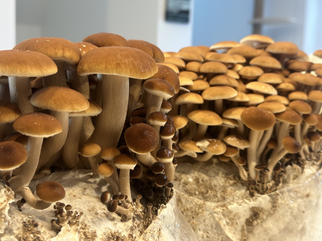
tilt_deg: -5.9
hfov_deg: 39.7
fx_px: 446
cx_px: 161
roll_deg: -2.1
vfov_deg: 30.3
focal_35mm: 48
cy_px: 120
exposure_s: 1/40
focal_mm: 6.86
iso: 200
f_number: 1.78
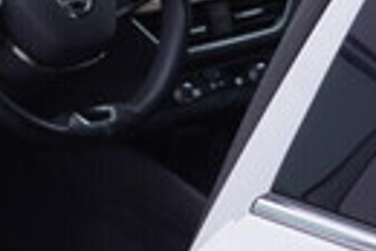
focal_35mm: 152
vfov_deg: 9.0
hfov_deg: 12.5
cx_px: -272
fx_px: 1589
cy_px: 42
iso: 125
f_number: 4
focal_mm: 24
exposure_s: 1/80
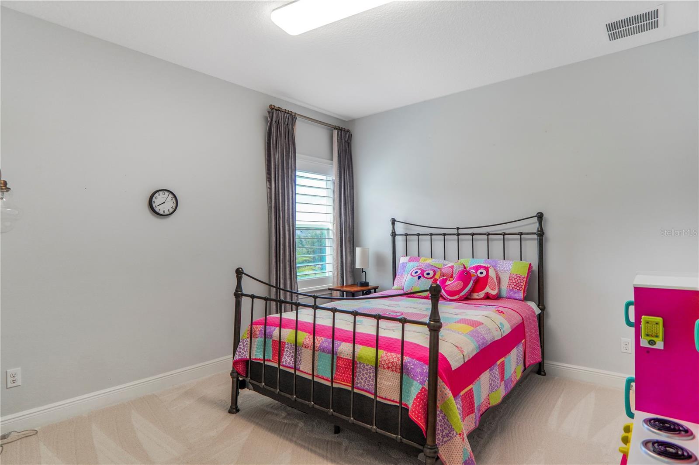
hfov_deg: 90.0
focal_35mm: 18
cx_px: 350
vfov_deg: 67.4
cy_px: 232
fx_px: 349
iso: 100
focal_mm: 12
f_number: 2.8
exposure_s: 1/60
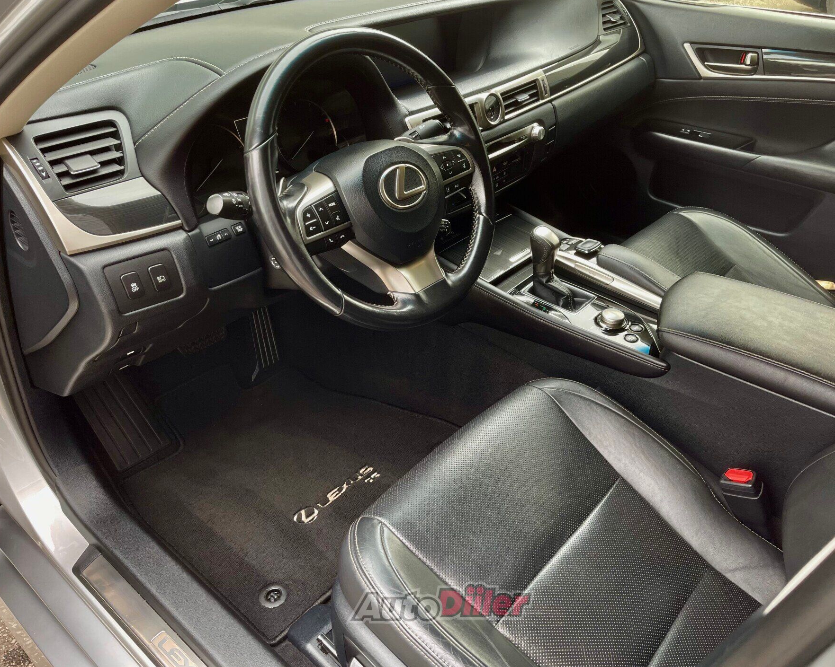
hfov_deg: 64.0
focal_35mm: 27
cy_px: 325
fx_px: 667
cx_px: 440
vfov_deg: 53.2
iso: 125
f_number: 1.6
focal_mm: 5.1
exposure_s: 1/118
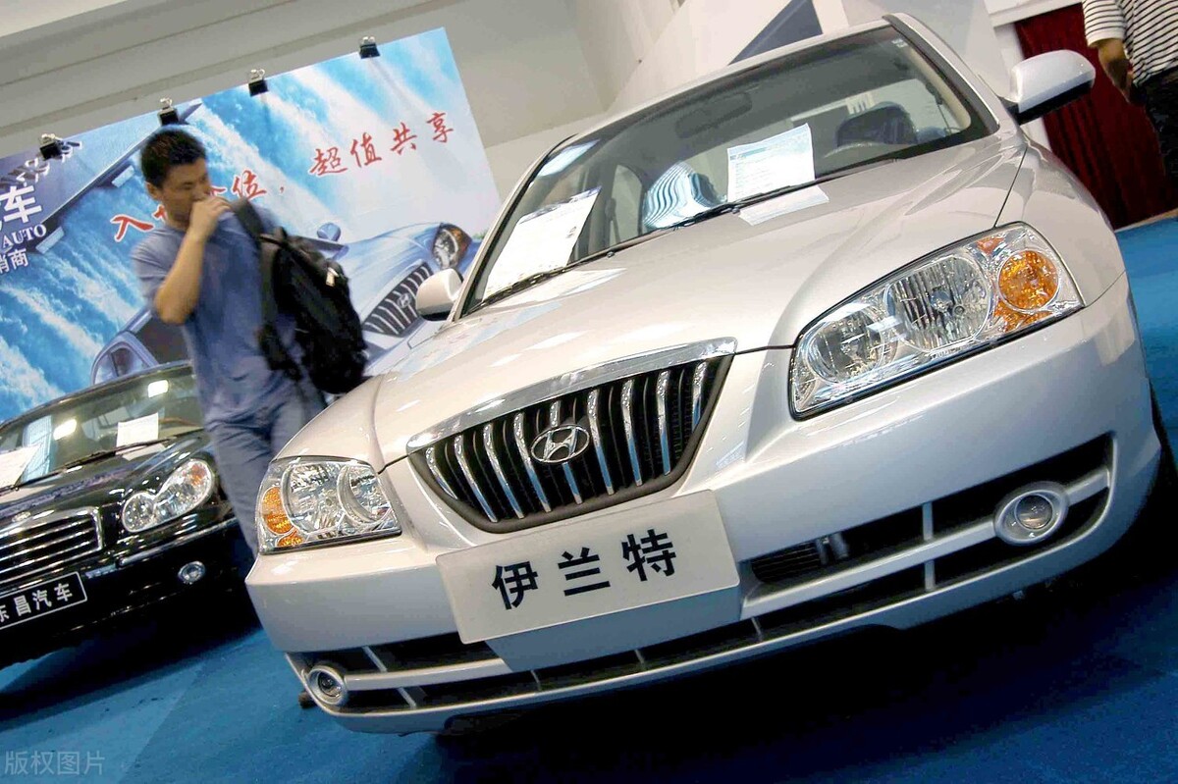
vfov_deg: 36.8
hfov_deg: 53.2
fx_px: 1177
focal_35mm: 36
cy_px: 392
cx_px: 589
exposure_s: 1/20
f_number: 5.6
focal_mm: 24
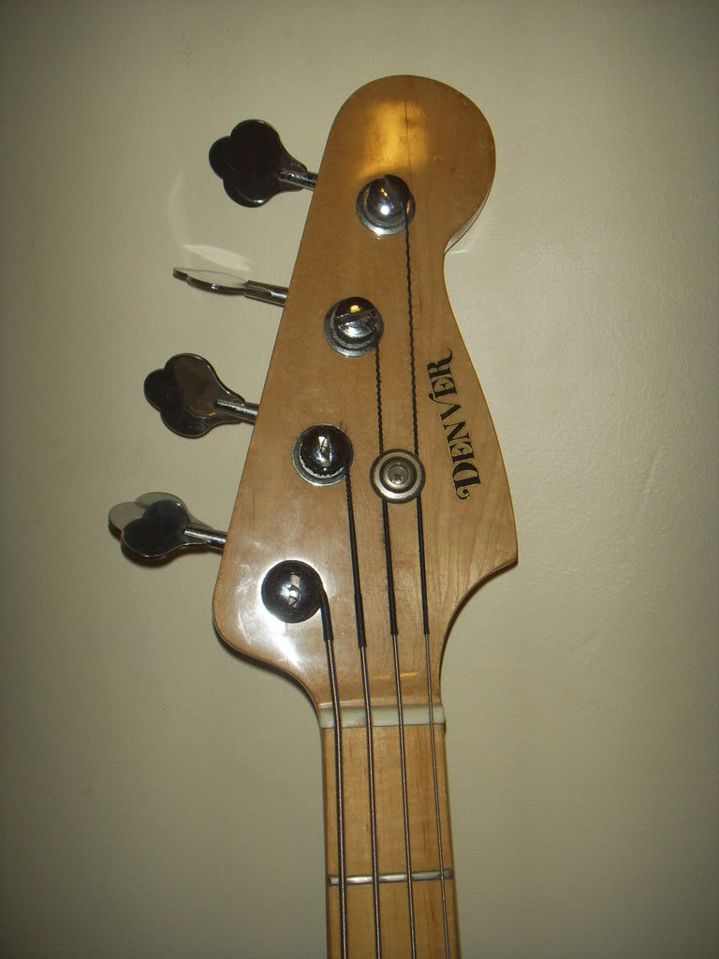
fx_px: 1080
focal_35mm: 39
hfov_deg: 36.8
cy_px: 480
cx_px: 360
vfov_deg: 47.9
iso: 100
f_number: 3.5
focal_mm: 6.6
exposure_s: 1/45
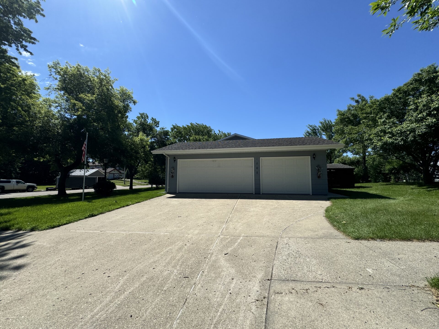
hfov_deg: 102.1
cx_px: 220
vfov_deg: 85.7
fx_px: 178
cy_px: 164
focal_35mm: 14
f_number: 2.2
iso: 50
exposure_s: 1/2273
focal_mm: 2.22
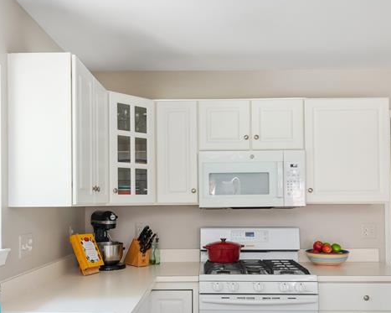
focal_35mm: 35
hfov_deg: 51.5
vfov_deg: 41.2
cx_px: 206
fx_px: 405
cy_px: 226
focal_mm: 17
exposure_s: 1/6
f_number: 9
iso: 400
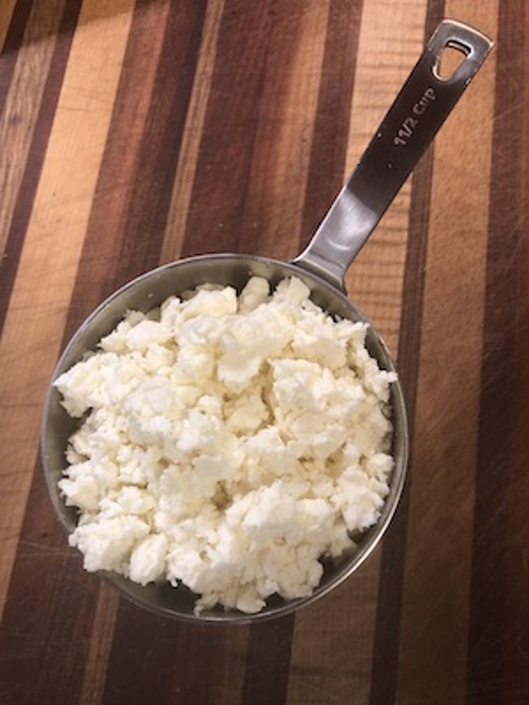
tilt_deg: -75.9
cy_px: 352
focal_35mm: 28
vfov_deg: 63.4
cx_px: 264
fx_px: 571
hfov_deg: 49.7
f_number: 1.8
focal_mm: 4
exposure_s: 1/15
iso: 40
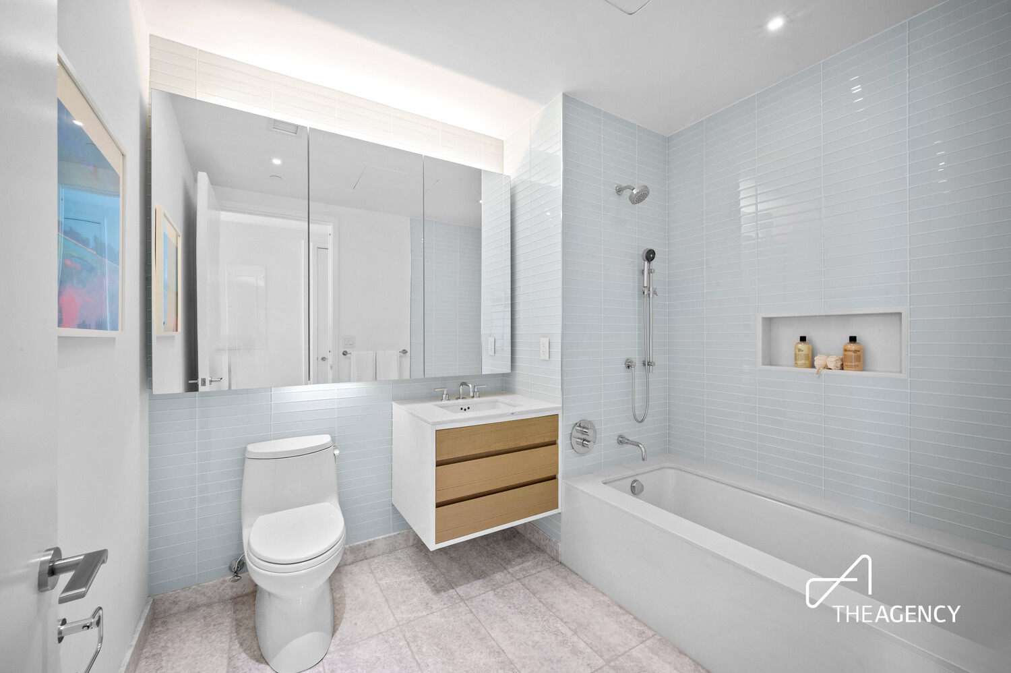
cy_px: 336
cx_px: 506
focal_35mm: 14
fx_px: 393
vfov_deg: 81.1
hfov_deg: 104.3
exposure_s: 1.6
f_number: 16
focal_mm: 14
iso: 250
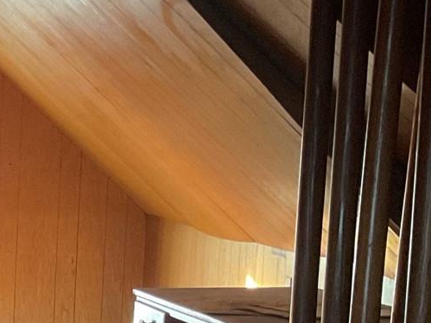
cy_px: 440
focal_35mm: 119
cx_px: -351
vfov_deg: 12.0
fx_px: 1481
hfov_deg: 14.5
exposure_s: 1/50
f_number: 1.8
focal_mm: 3
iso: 200
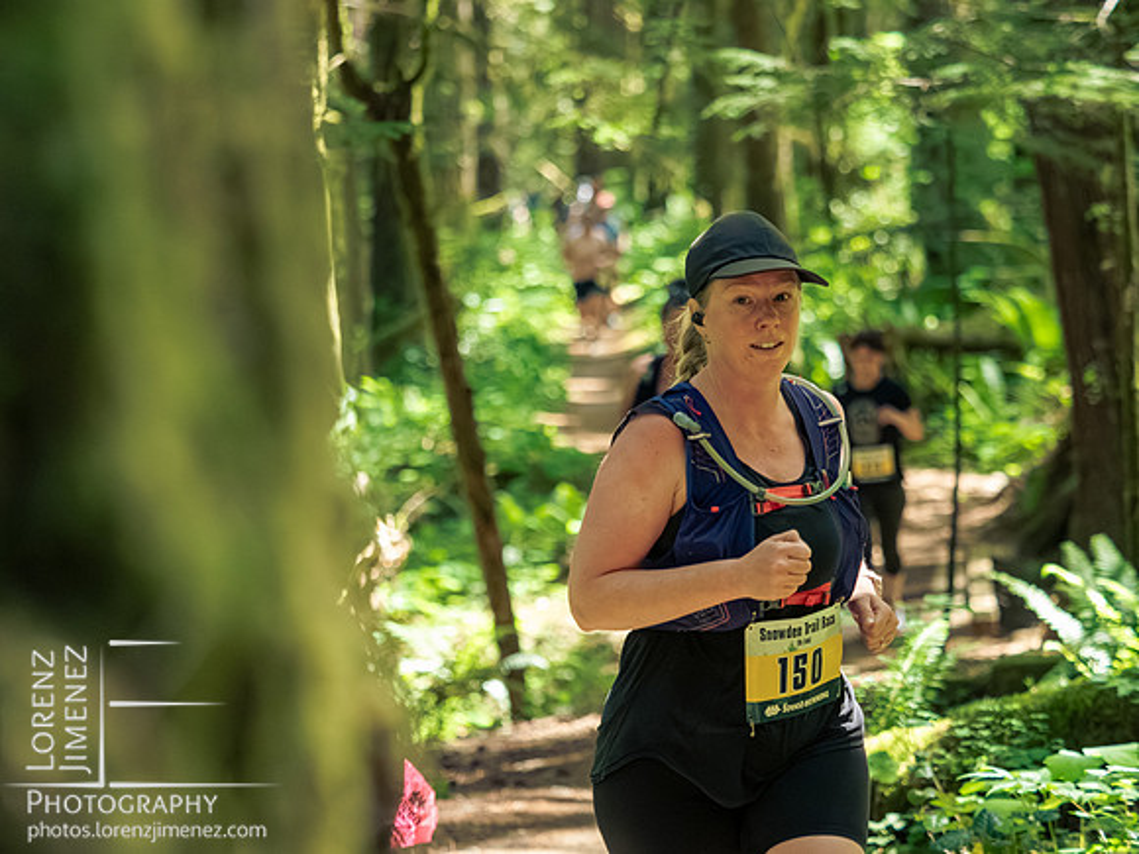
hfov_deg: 12.5
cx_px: 570
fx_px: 5199
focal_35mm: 158
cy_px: 427
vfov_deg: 9.4
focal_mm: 79
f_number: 2.8
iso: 4000
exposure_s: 1/800
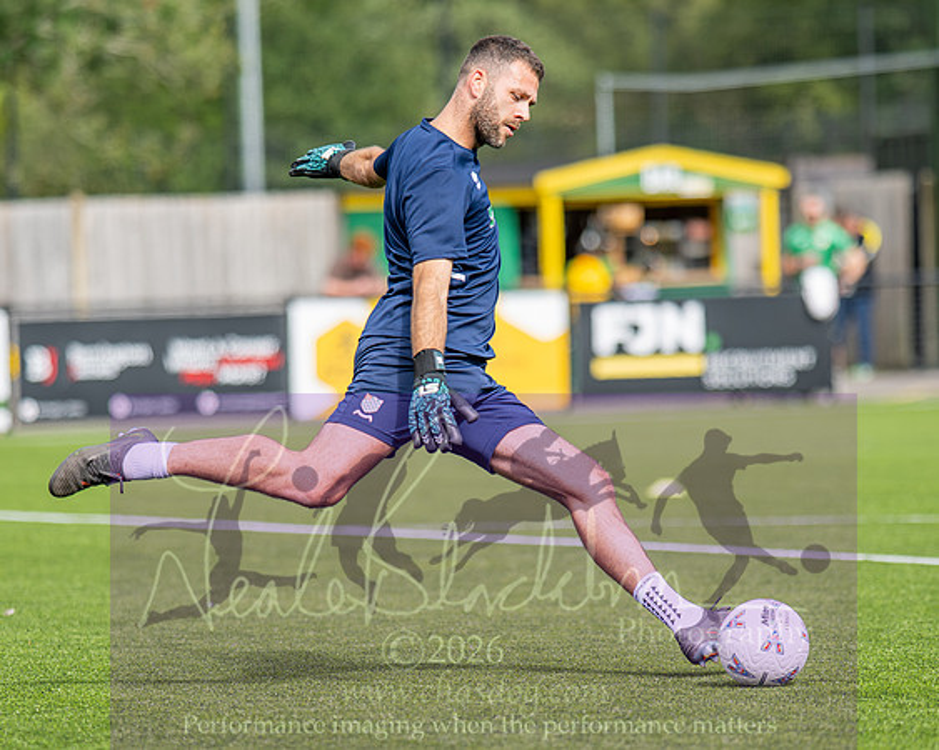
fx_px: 6983
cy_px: 414
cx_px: 415
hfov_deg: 7.7
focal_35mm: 251
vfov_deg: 6.2
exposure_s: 1/2000
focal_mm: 135
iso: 50
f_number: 1.8
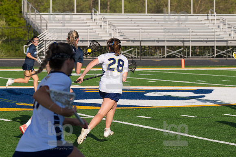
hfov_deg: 11.0
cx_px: 118
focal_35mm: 187
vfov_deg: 7.3
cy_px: 78
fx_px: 1225
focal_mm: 125
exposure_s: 1/1600
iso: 250
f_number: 5.6
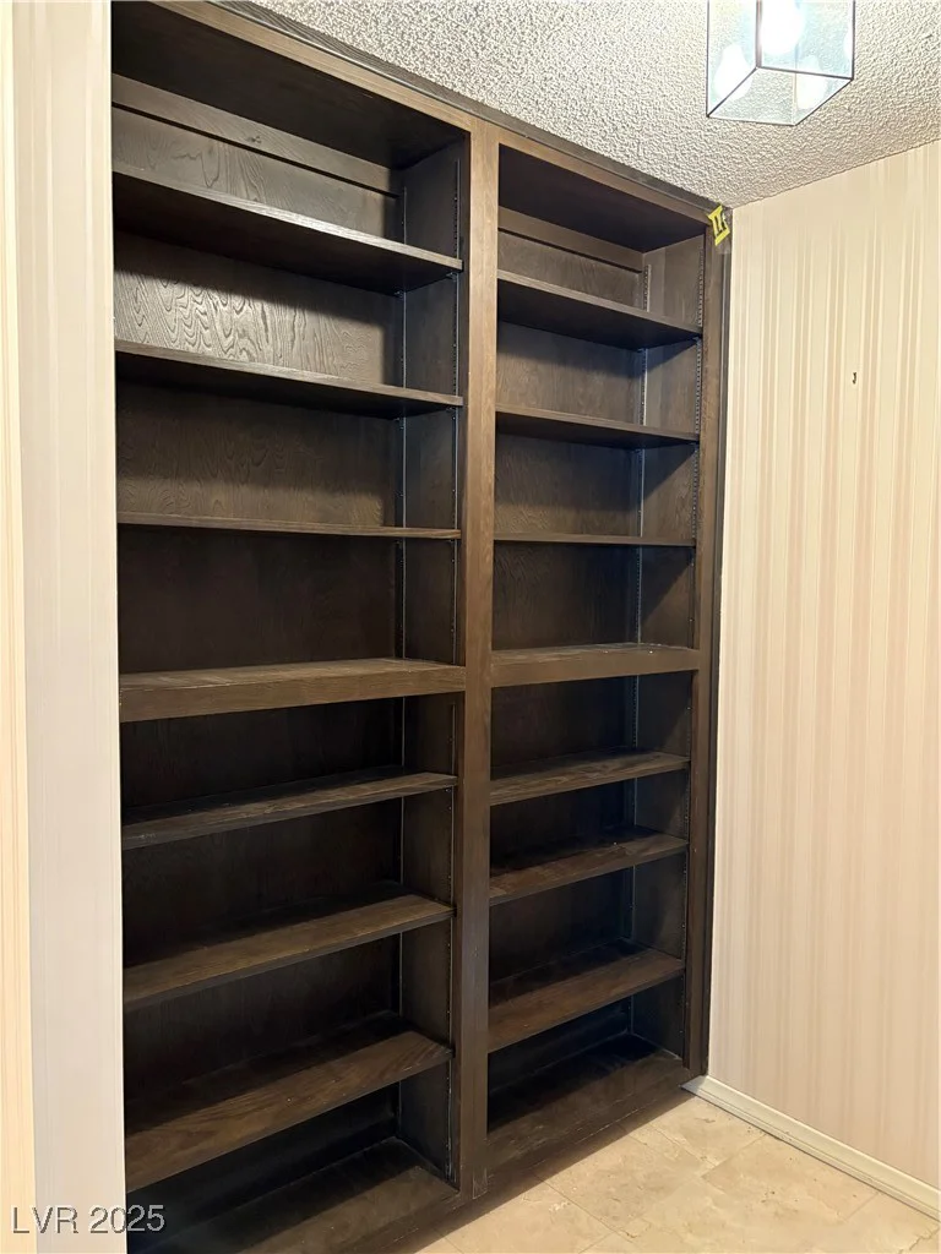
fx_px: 942
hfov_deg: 53.1
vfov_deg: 67.3
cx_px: 470
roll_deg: -0.6
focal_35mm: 26
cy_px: 627
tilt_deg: -3.3
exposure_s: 1/30
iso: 500
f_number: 1.6
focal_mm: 5.96
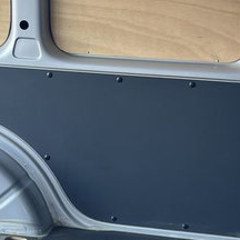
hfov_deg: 21.2
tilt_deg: -13.6
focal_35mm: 81
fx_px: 635
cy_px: 174
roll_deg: -1.8
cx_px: 64
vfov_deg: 21.2
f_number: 1.6
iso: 100
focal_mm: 5.1
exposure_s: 1/121
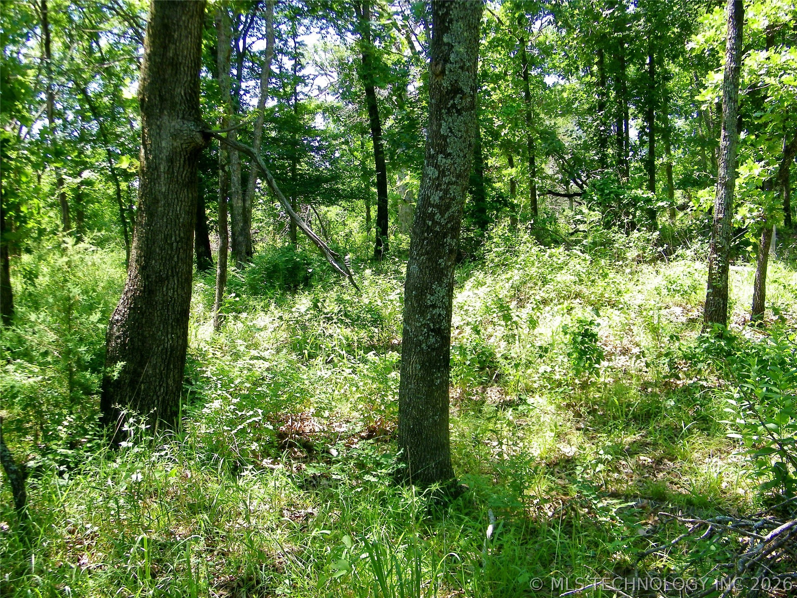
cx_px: 398
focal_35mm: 38
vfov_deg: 37.7
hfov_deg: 49.0
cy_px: 299
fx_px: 875
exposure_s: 1/160
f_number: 3.7
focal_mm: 6.8
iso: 80
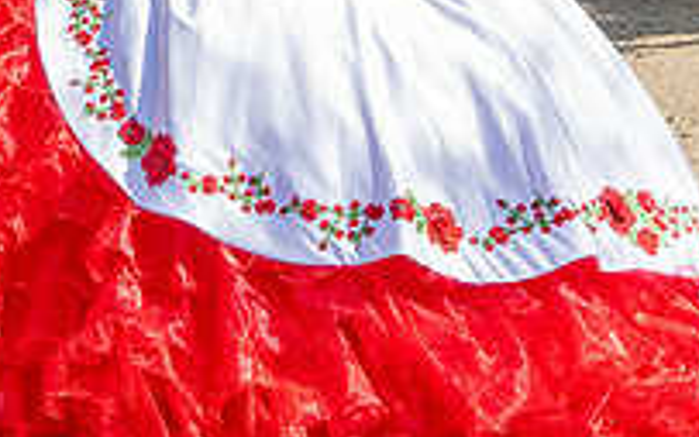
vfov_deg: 4.6
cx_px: 141
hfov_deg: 7.4
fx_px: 5431
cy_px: -393
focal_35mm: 285
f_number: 11
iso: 250
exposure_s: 1/200
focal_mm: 66
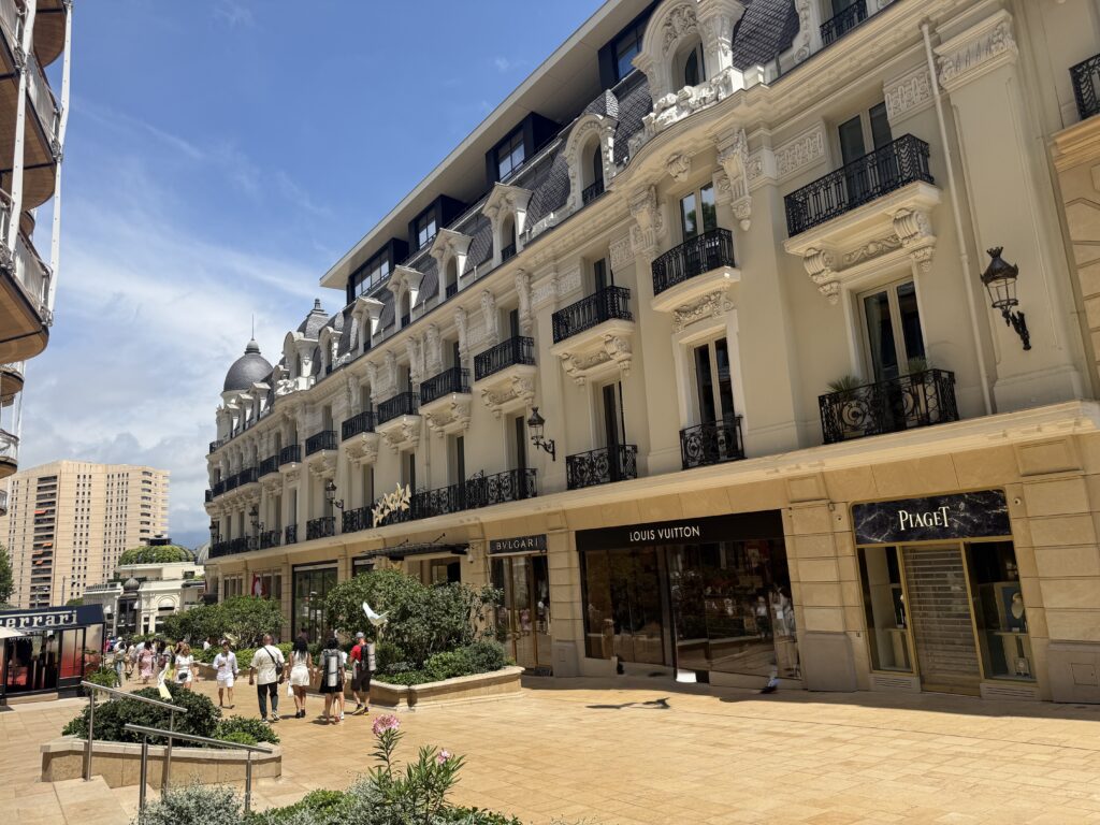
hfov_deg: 71.6
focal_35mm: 24
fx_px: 763
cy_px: 412
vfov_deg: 56.8
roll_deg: +3.5
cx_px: 550
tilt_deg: +11.8
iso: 80
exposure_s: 1/4975
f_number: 1.78
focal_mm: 6.76
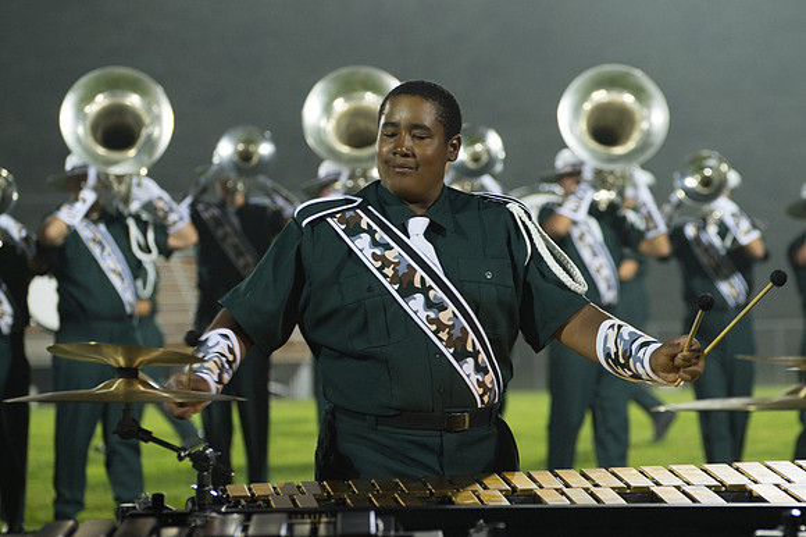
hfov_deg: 11.9
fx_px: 3877
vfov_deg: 7.9
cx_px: 468
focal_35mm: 173
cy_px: 288
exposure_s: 1/160
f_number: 4.8
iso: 3200
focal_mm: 125
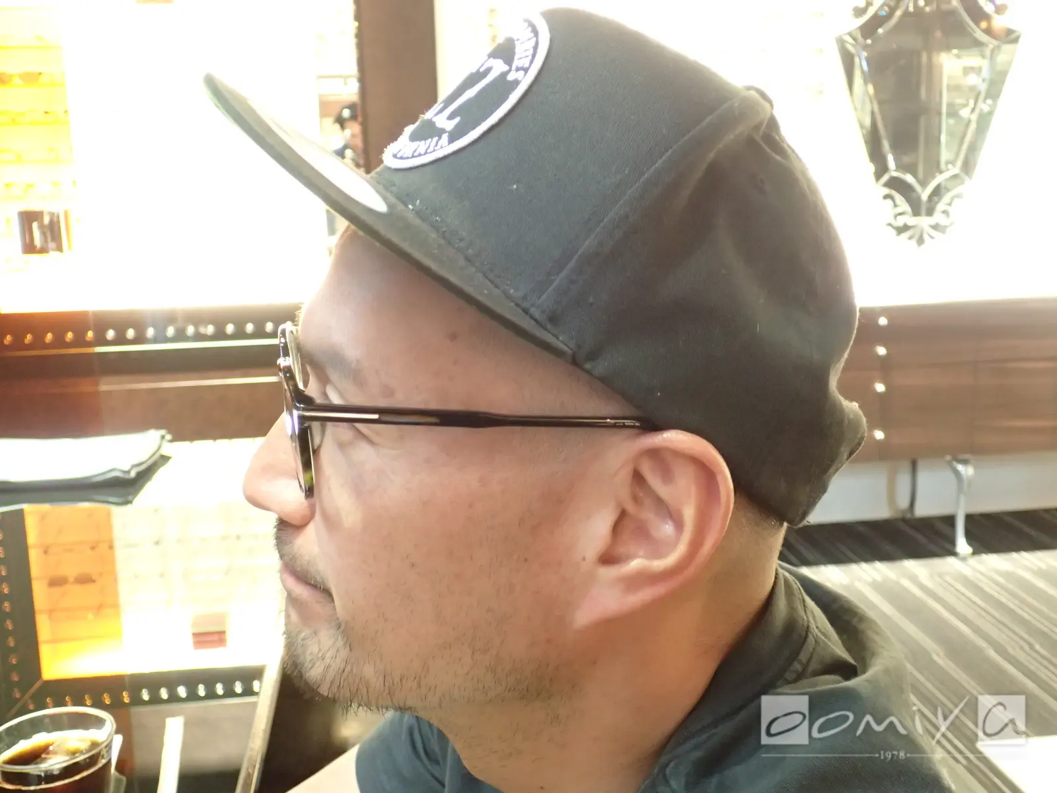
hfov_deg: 49.0
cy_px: 396
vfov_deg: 37.7
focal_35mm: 38
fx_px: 1160
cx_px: 528
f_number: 2.7
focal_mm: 6.86
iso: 800
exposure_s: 1/15
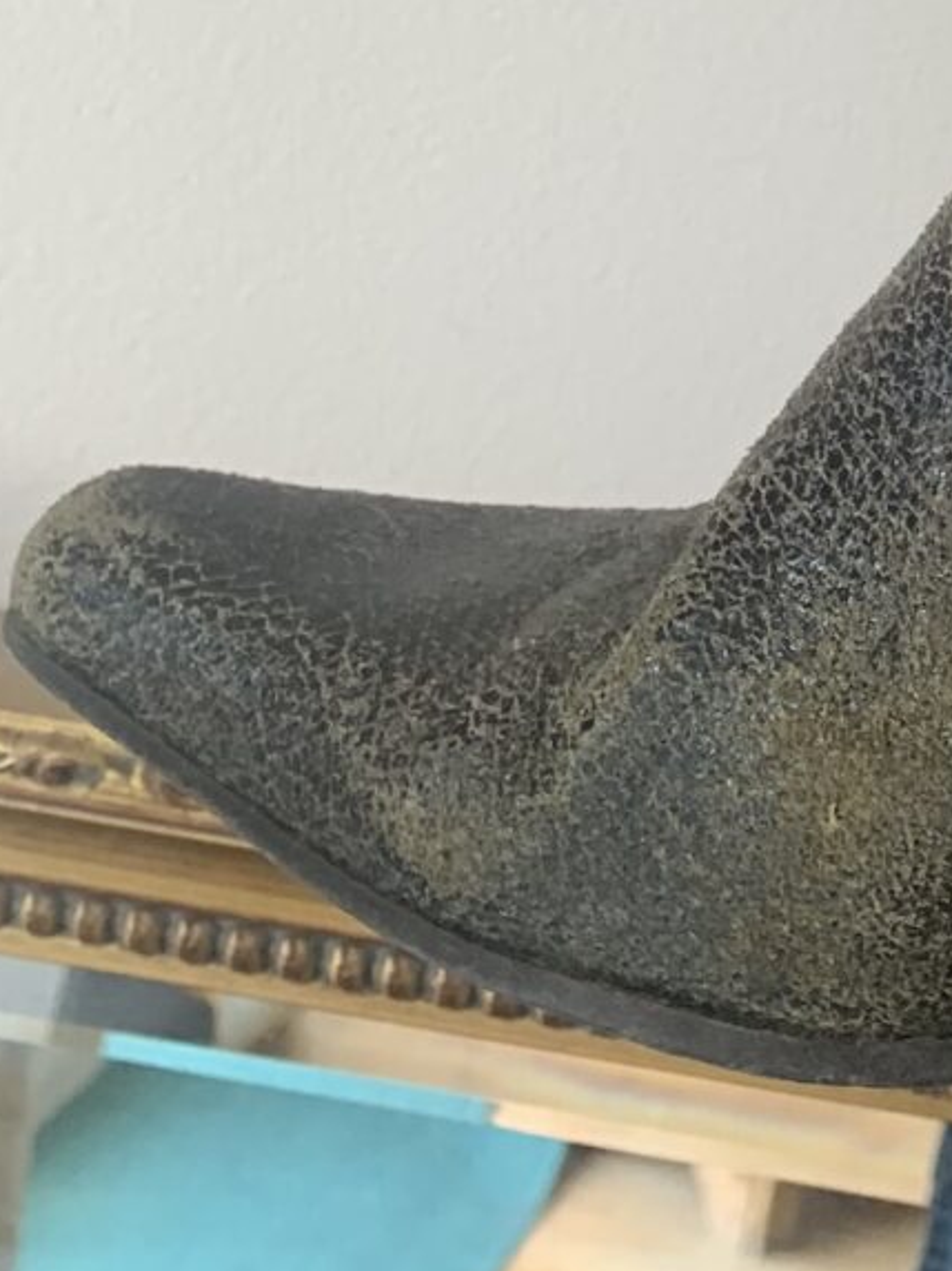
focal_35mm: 93
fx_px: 3414
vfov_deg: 18.8
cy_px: -590
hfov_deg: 14.4
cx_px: 1582
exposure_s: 1/60
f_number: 1.8
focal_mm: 4.25
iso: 100
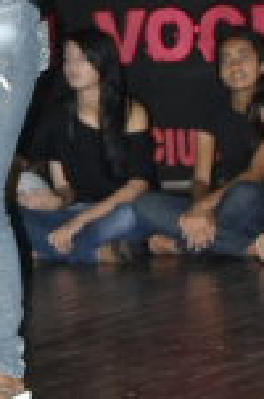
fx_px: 2751
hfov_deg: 5.5
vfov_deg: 8.3
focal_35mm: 249
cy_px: 45
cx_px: -30
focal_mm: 50
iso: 3200
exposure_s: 1/60
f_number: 4.8
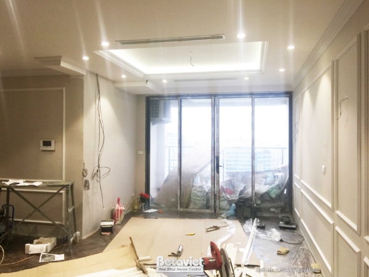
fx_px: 309
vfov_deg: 48.2
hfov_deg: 61.7
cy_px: 138
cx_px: 184
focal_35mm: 29
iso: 32
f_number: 2.2
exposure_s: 1/33
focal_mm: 4.15
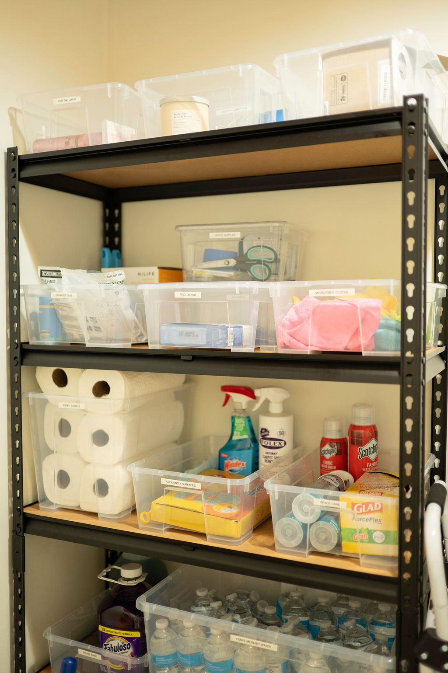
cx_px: 224
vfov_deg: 54.5
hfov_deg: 37.8
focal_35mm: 35
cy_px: 336
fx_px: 654
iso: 800
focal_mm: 35
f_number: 1.6
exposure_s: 1/50
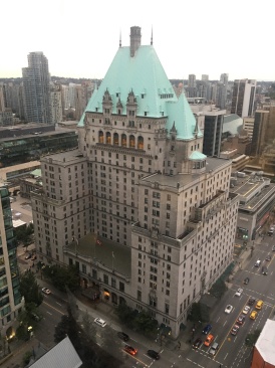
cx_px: 138
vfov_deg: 61.7
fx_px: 308
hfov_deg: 48.2
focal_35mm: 29
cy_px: 184
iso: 100
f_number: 2.2
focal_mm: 4.15
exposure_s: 1/30
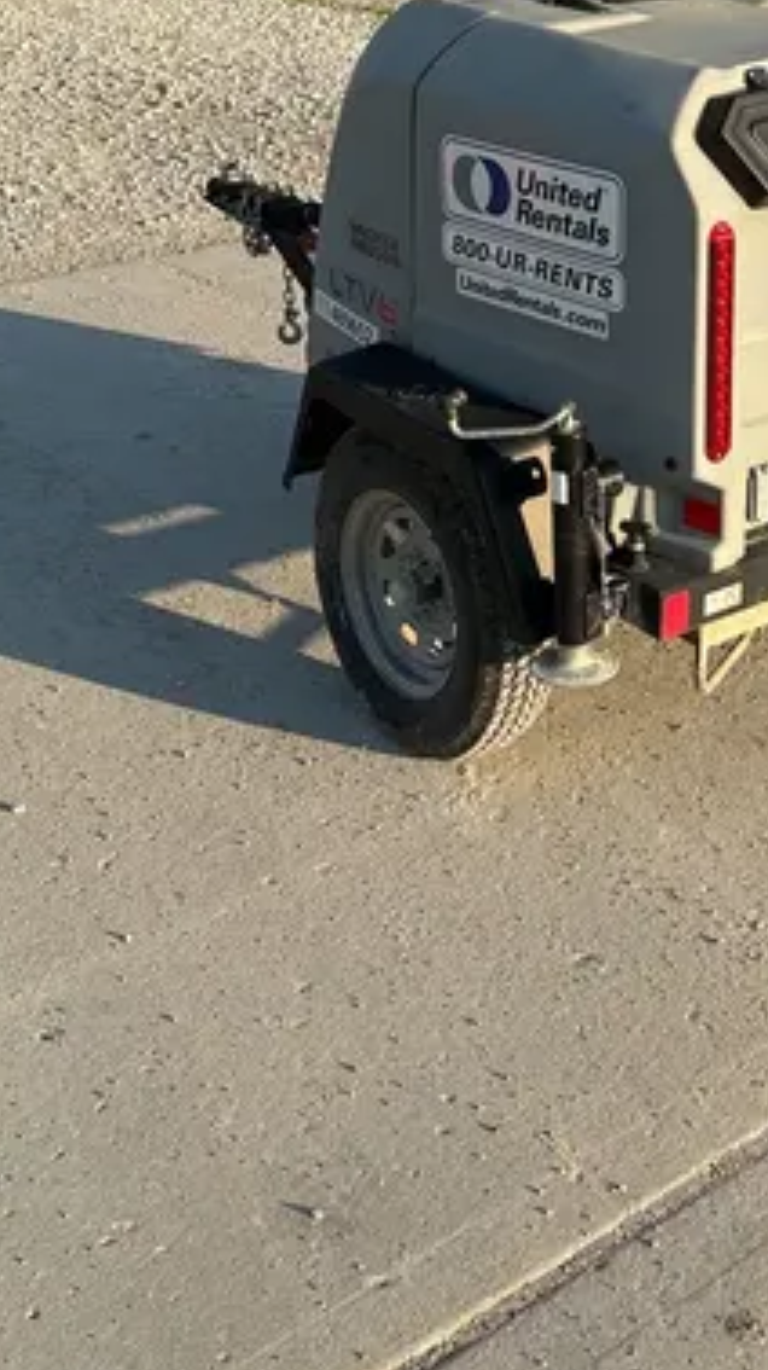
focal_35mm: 55
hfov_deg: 21.4
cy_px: 234
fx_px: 1996
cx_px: 670
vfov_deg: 36.3
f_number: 1.6
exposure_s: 1/1812
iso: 50
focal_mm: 5.96
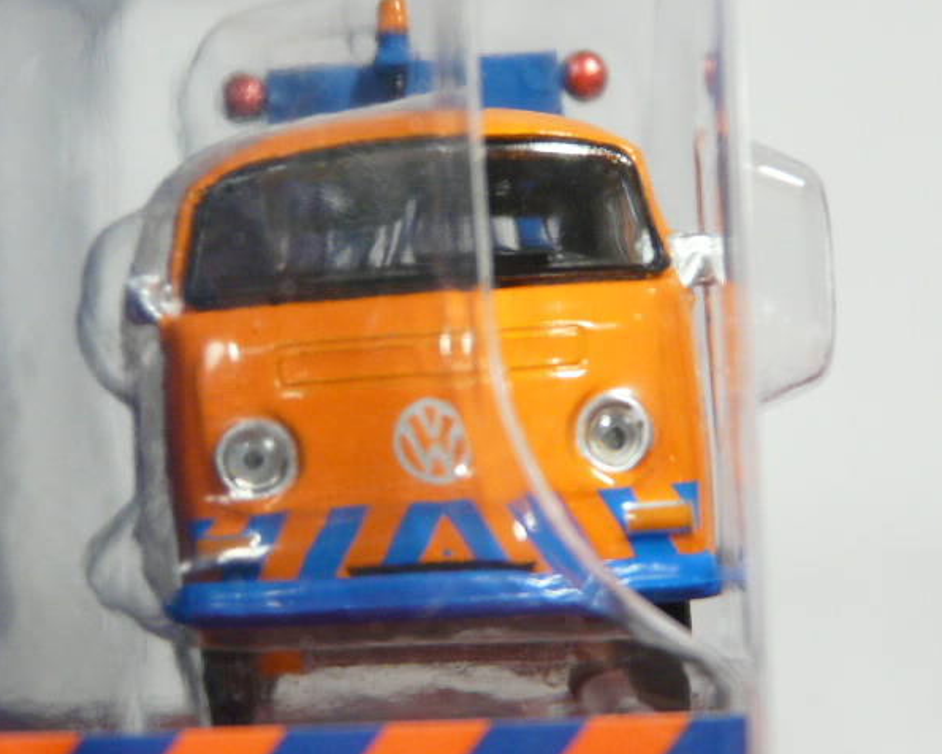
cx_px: 451
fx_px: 4712
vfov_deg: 9.1
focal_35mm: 169
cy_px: 377
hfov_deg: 11.4
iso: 200
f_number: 3.6
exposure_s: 1/50
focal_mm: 16.6
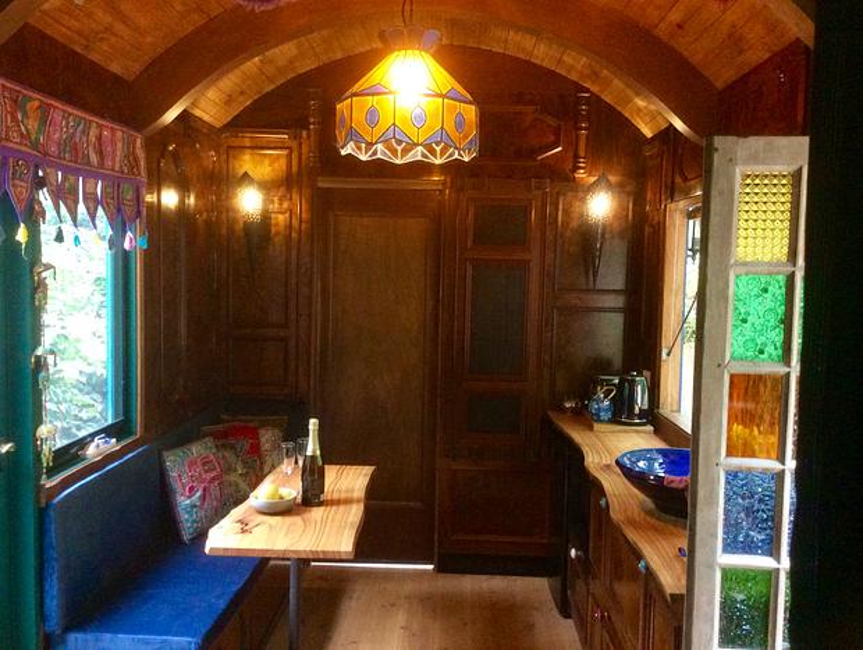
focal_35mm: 32
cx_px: 432
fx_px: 799
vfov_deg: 44.3
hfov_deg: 56.7
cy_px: 325
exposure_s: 1/25
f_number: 2.4
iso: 320
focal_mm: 3.3
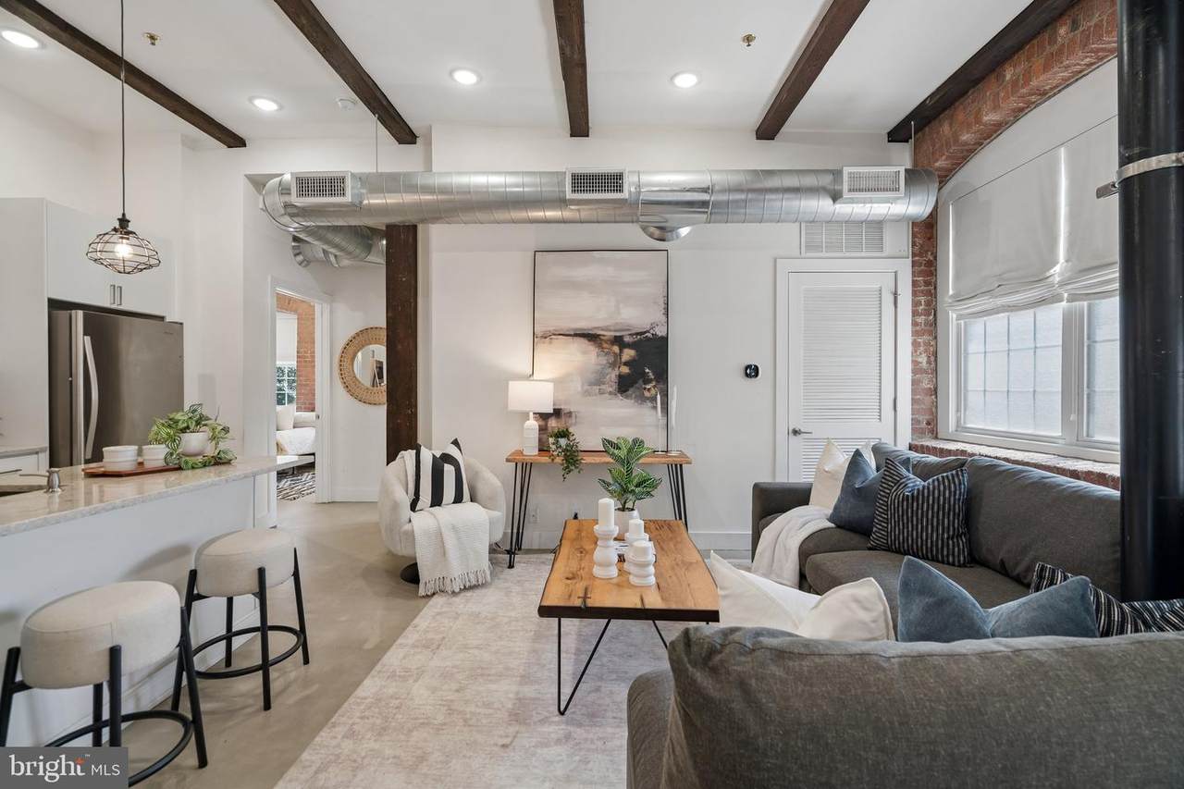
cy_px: 394
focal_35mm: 16
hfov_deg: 96.7
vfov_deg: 73.7
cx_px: 592
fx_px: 526
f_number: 5
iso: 200
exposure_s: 1/8
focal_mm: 16
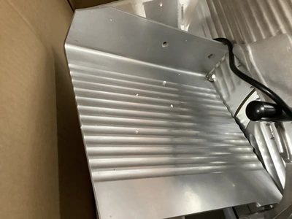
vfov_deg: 45.4
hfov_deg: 58.4
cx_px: 146
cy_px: 110
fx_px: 261
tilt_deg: -66.0
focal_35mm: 31
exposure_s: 1/40
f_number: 2.4
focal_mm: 3.3
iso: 320
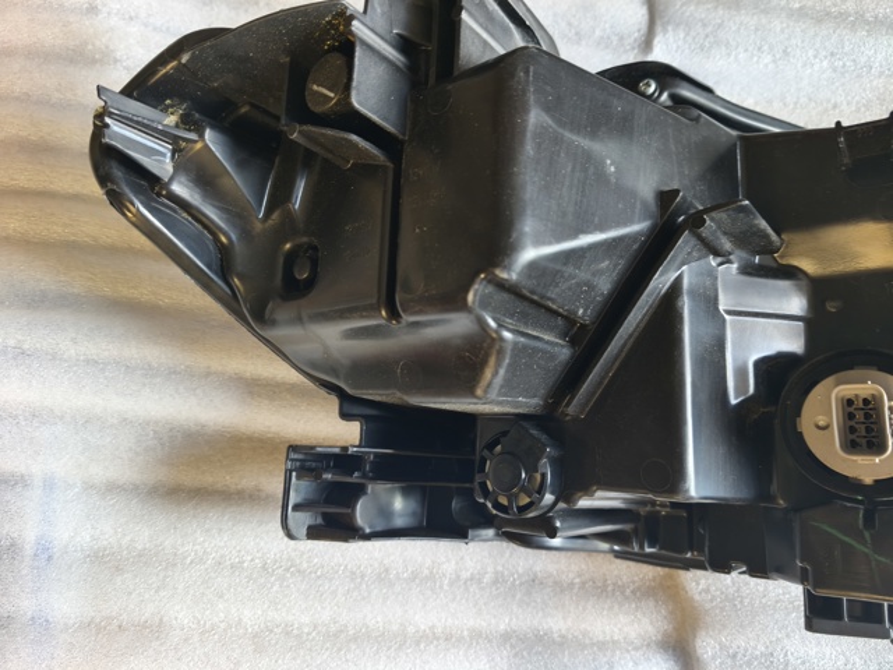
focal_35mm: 23
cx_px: 446
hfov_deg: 73.9
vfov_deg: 58.9
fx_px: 593
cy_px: 335
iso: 500
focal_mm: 5.35
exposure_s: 1/50
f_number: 1.7
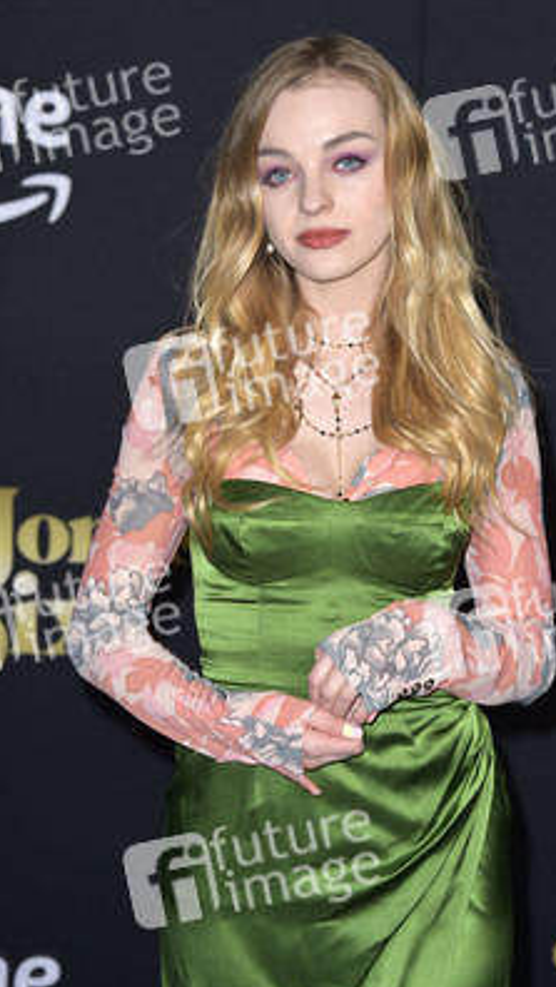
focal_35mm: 129
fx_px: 3378
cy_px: 496
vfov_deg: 16.6
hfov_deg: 9.4
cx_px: 325
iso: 320
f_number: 6.3
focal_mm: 122
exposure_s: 1/250
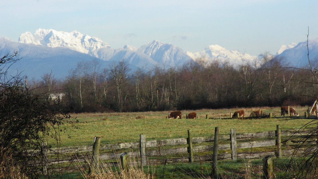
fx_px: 2656
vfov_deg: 3.9
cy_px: 81
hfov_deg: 6.9
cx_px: 159
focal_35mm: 315
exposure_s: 1/1000
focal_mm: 200
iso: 1600
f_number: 16
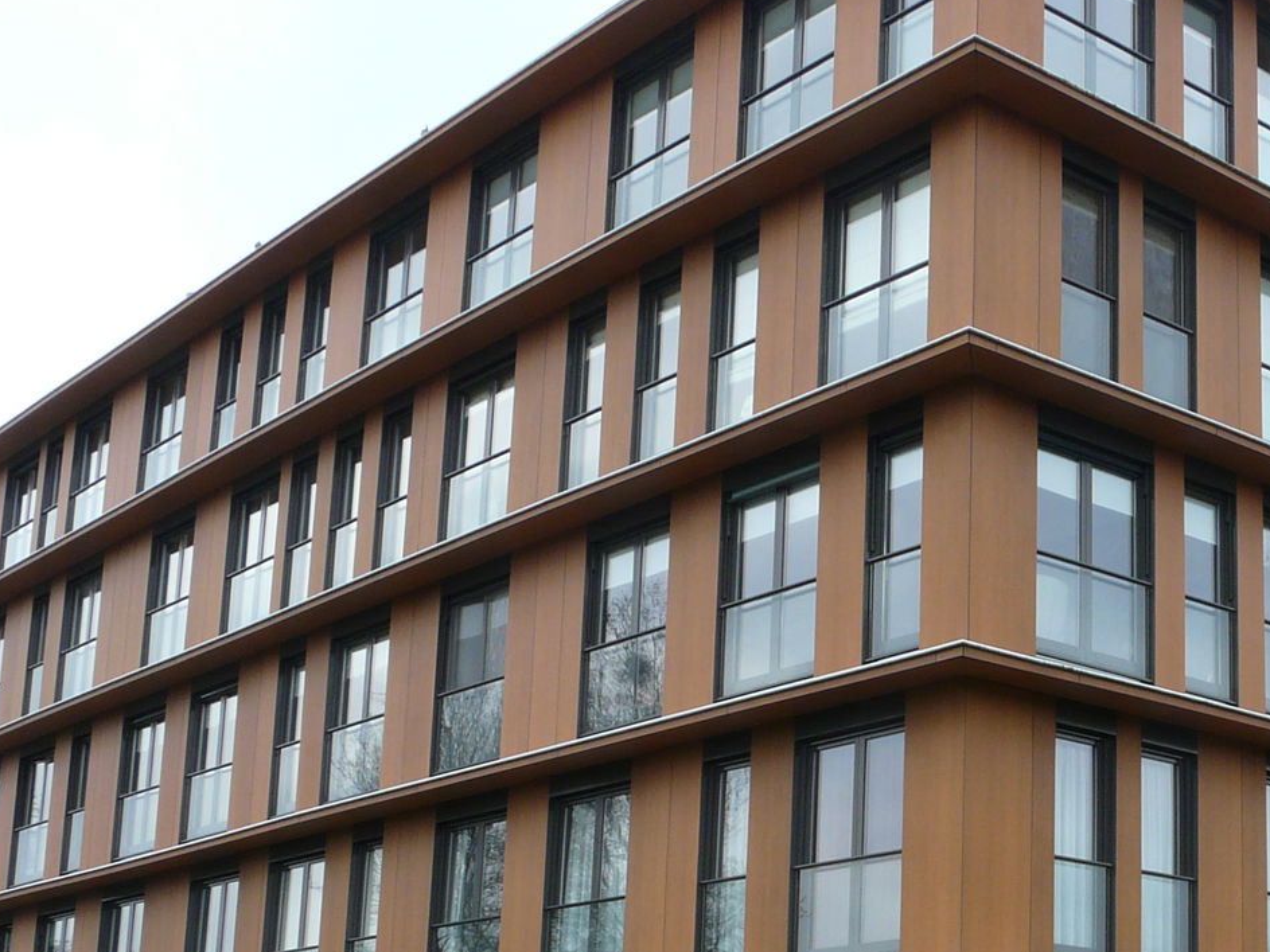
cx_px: 1021
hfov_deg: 31.8
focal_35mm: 59
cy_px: 757
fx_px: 2165
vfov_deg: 24.4
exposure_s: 1/125
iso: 100
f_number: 5
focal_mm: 4.7
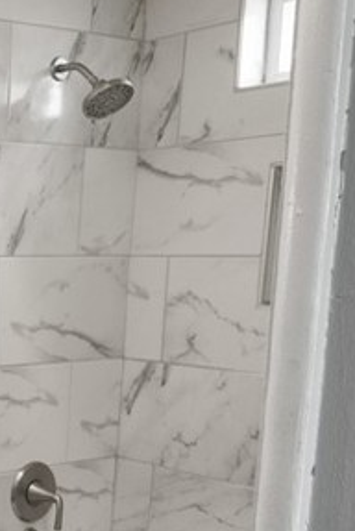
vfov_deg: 34.3
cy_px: 395
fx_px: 841
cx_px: -333
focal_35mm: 57
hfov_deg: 17.7
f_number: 8
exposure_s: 1/5
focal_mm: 16
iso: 500
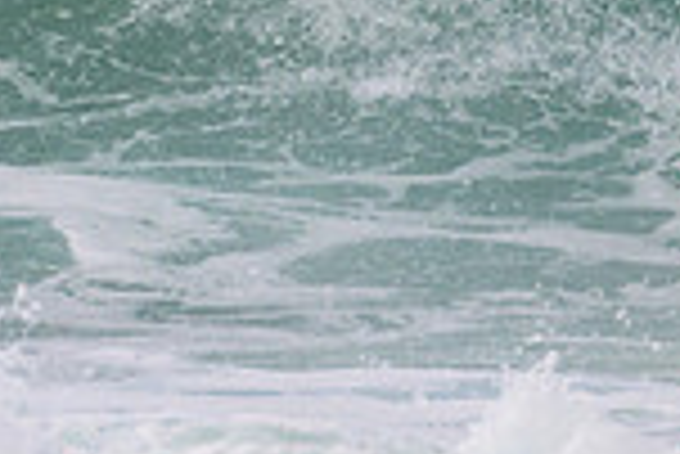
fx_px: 58062
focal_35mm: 3071
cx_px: -108
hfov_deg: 0.7
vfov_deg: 0.4
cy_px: -249
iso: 1000
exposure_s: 1/2000
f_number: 11
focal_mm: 800
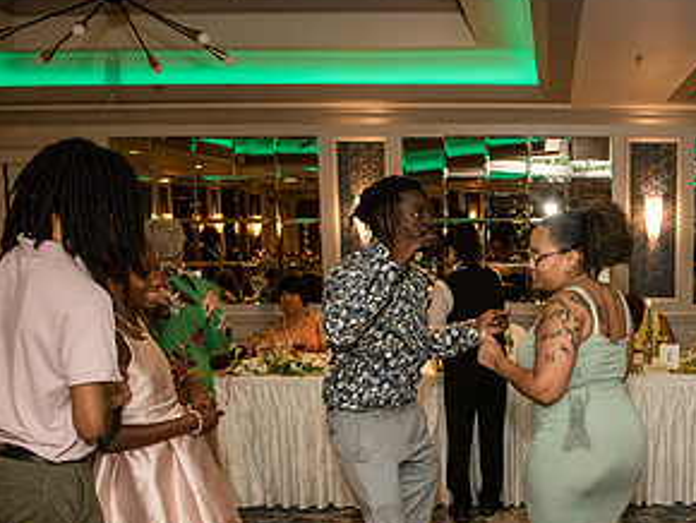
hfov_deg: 38.5
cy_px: 409
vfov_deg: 30.3
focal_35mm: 47
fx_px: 946
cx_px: 583
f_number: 3.5
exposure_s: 1/160
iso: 1600
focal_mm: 24
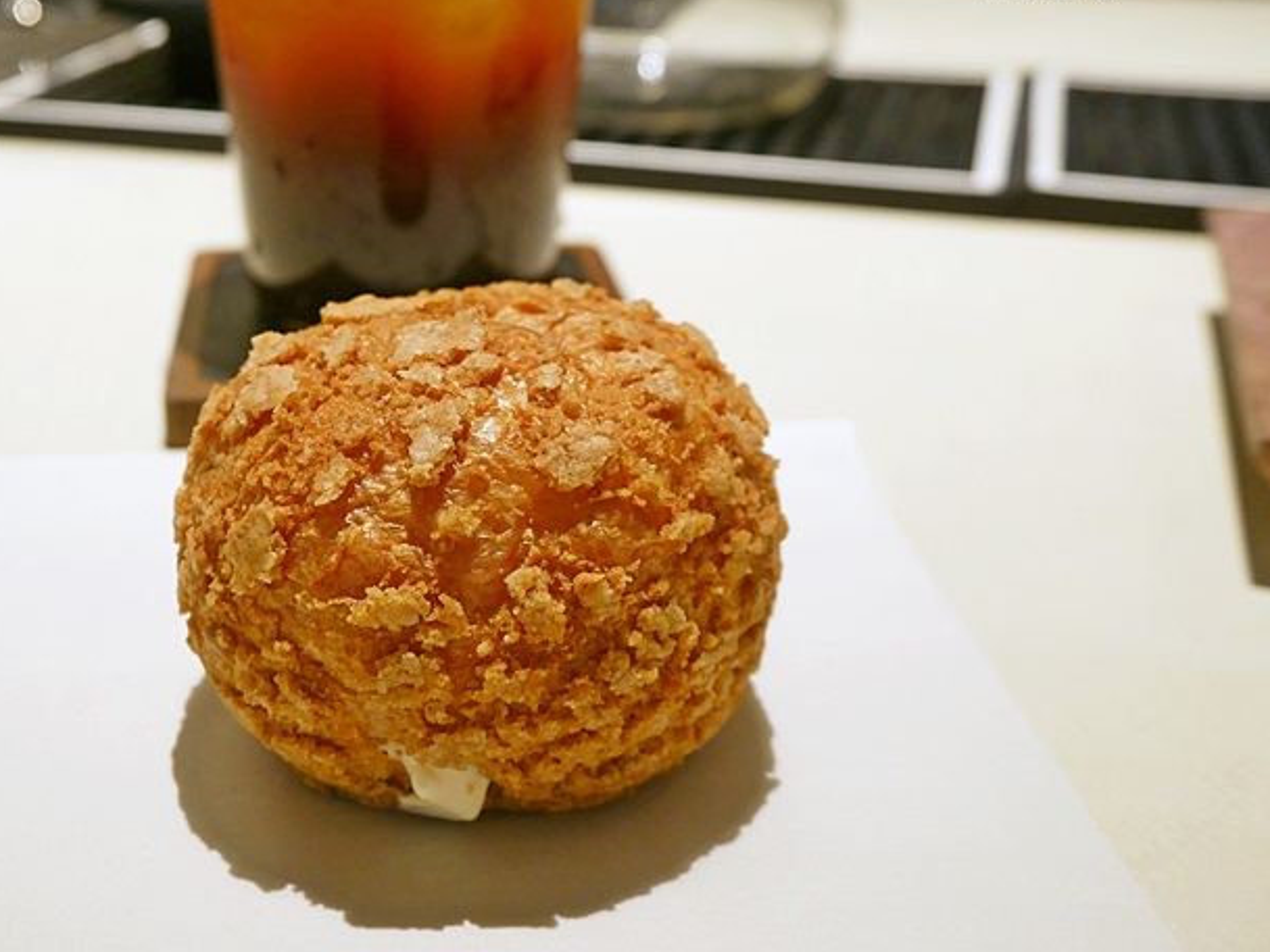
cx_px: 430
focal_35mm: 46
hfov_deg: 40.7
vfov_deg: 31.4
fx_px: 1688
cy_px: 370
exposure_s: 1/60
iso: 250
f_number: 3.5
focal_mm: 14
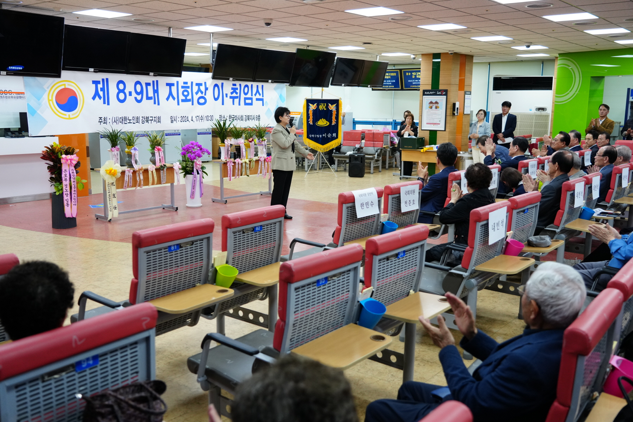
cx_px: 316
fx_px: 598
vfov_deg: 38.9
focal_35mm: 34
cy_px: 211
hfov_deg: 55.8
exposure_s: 1/160
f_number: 4
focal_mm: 34
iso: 1600
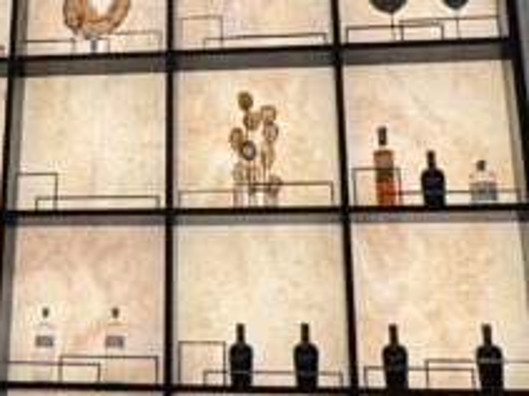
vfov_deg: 21.5
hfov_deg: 27.8
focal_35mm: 68
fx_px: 1039
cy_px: 120
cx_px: 88
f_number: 2.2
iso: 100
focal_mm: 2.22
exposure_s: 1/126
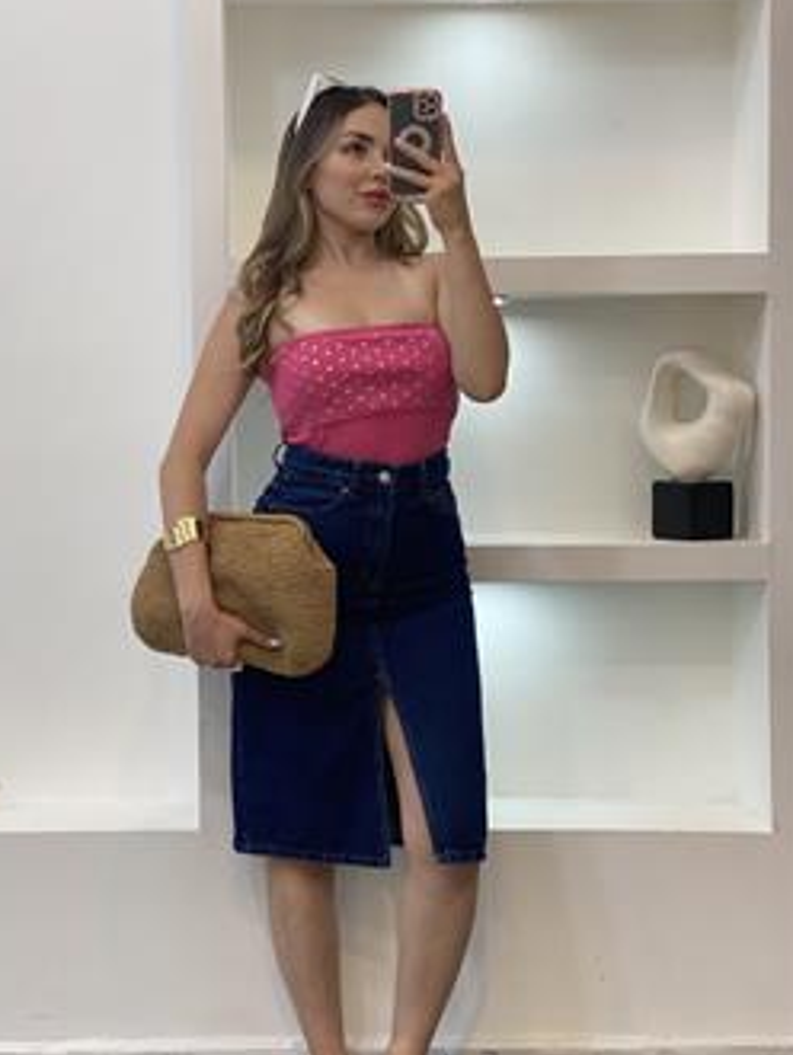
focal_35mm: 65
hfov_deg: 22.6
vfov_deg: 29.8
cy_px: 593
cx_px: 307
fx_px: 1983
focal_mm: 6
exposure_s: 1/100
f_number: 2
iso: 80
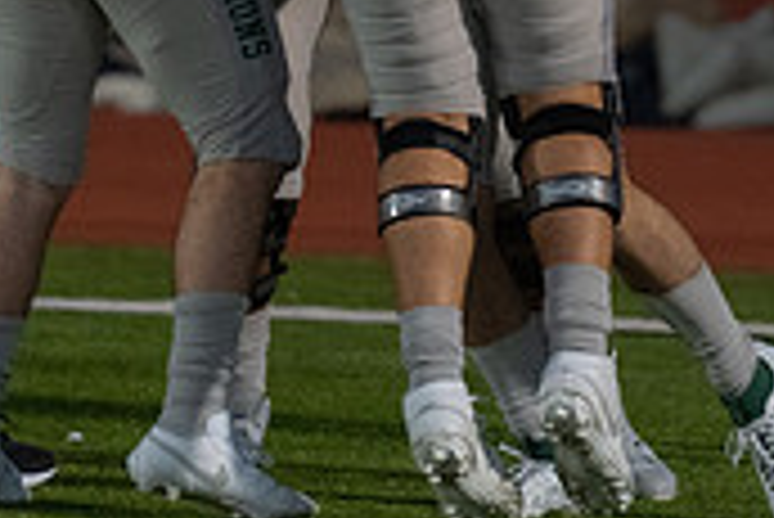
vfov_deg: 2.0
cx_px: 387
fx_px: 14524
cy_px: -331
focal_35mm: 675
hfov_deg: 3.1
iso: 5000
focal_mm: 200
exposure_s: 1/1250
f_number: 2.8
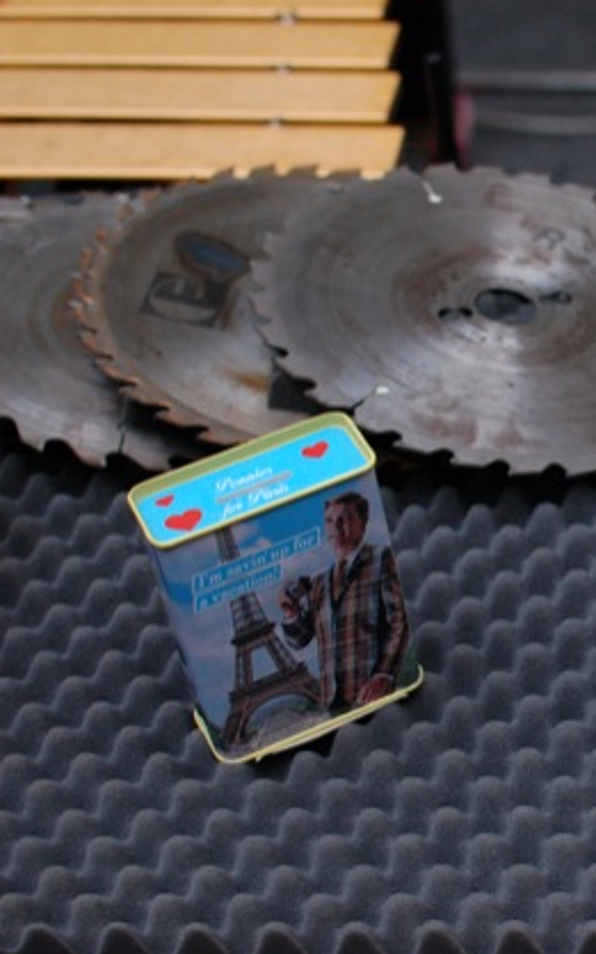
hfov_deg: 15.4
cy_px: 480
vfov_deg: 25.3
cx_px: 717
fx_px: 2127
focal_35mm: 82
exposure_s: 1/50
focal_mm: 35
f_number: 3.5
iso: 800
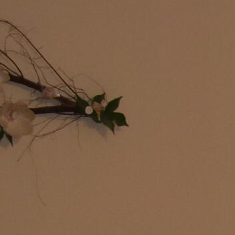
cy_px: 277
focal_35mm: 218
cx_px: 832
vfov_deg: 8.0
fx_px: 1674
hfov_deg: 6.8
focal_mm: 20
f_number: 3.5
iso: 800
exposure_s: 1/125
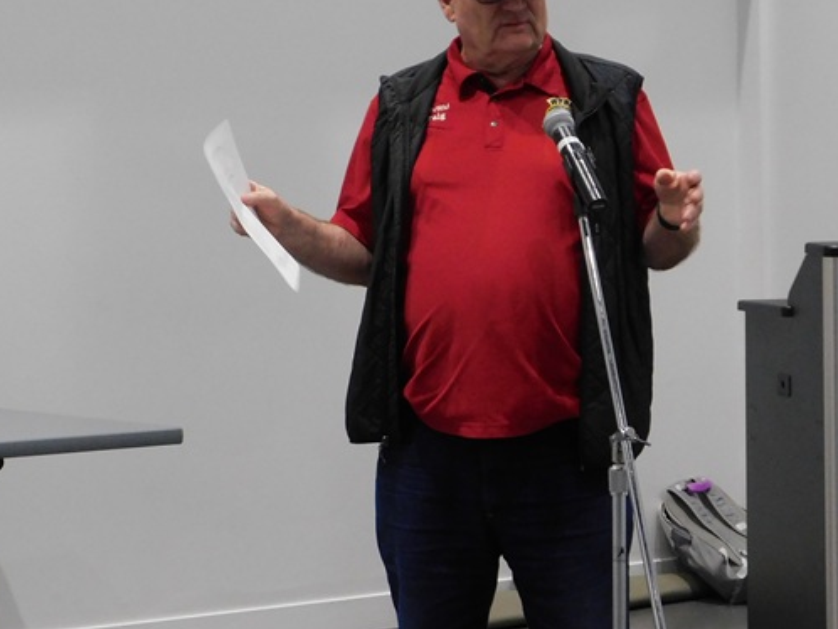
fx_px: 2955
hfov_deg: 16.1
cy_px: 203
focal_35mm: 122
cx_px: 376
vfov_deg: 12.1
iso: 400
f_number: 4.2
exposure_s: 1/20
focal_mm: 11.7
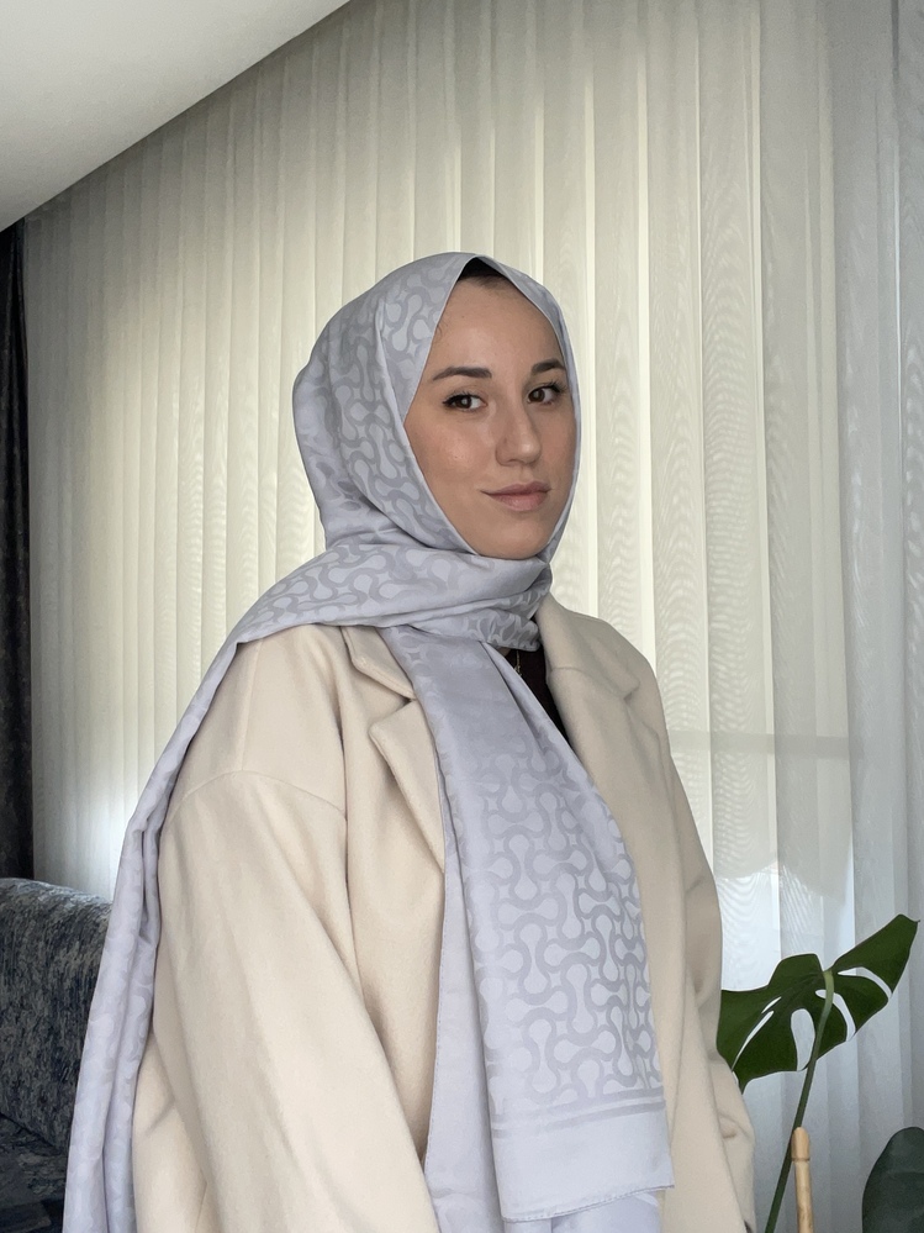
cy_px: 616
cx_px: 462
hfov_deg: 46.8
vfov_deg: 60.0
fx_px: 1068
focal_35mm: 30
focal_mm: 2.71
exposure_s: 1/60
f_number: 2.2
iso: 100
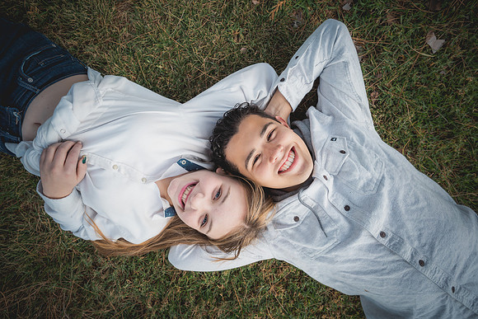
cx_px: 239
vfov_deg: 67.4
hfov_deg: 90.0
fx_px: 239
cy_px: 160
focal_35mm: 18
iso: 250
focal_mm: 18
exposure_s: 1/1000
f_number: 2.8
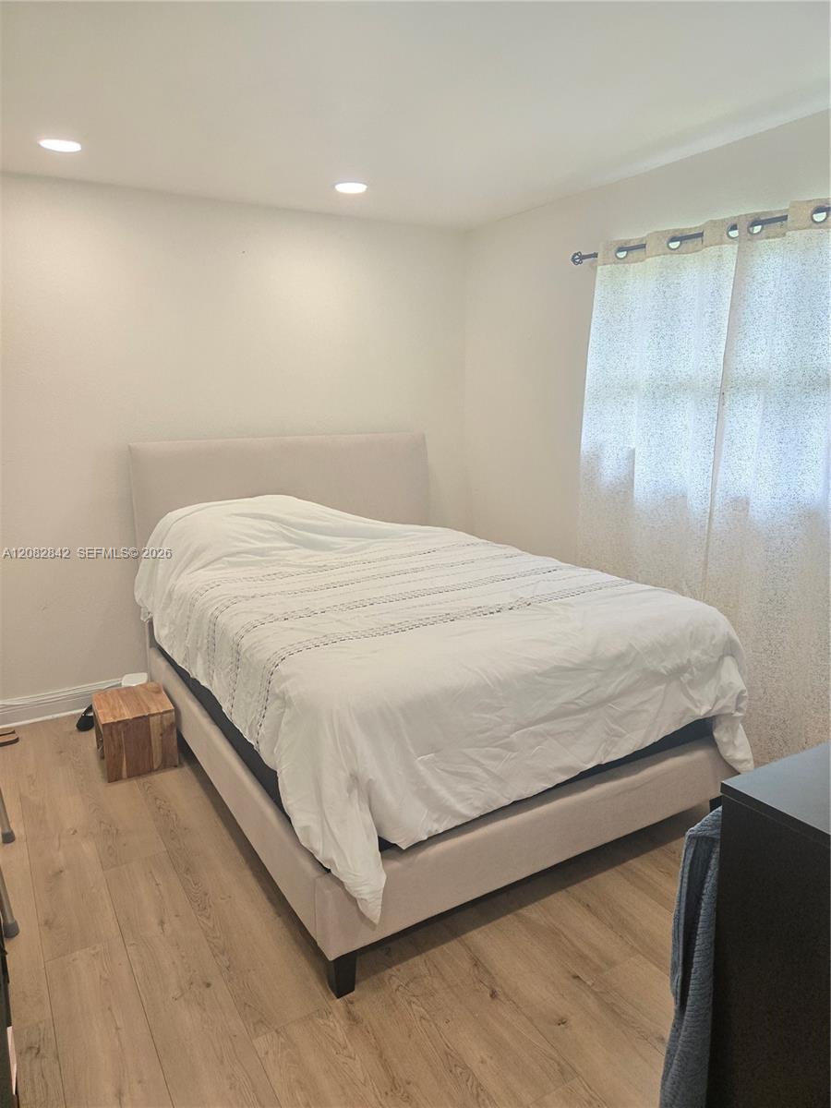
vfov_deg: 73.9
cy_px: 554
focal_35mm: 23
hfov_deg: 58.9
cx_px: 416
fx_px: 736
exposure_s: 1/120
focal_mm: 5.4
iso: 400
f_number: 1.8
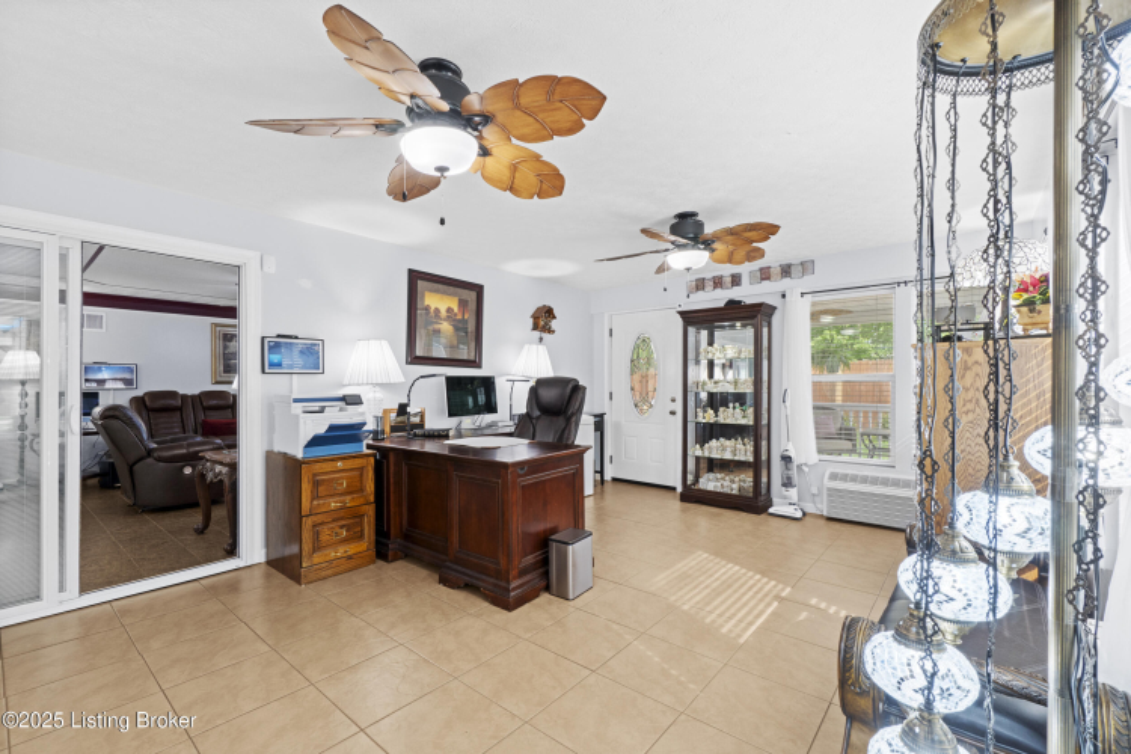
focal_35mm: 15
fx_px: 471
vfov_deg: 77.3
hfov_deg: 100.4
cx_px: 566
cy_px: 377
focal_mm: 10
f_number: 10
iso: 400
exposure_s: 1/4
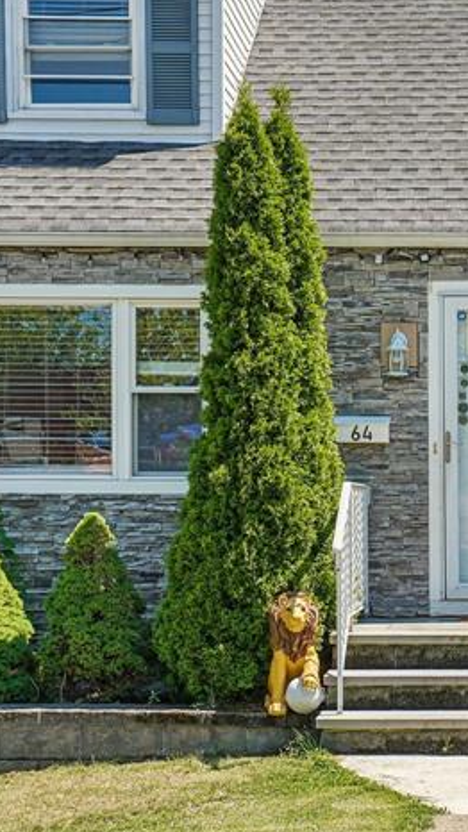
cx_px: 504
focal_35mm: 69
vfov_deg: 30.5
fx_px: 1523
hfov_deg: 17.0
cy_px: 484
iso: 400
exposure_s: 1/400
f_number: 8
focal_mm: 30
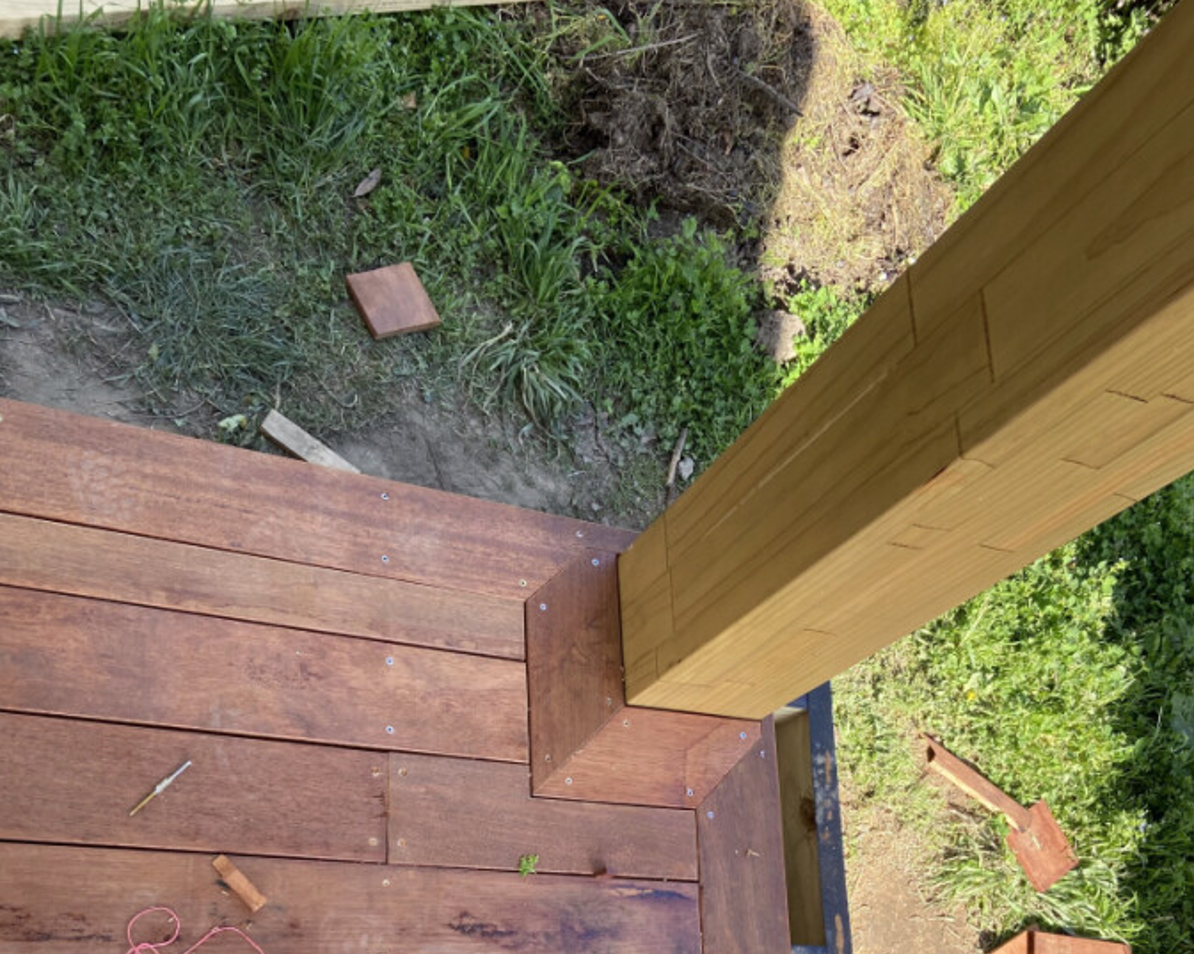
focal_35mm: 34
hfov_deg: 52.9
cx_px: 596
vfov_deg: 41.1
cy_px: 792
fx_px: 1201
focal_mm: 4.25
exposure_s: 1/252
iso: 32
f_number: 1.8
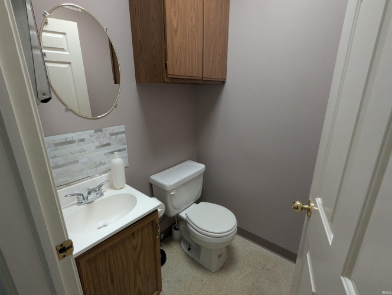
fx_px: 181
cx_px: 196
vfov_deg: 78.2
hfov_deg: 94.4
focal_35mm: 16
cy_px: 148
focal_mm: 2.35
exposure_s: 1/26
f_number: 2.2
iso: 97
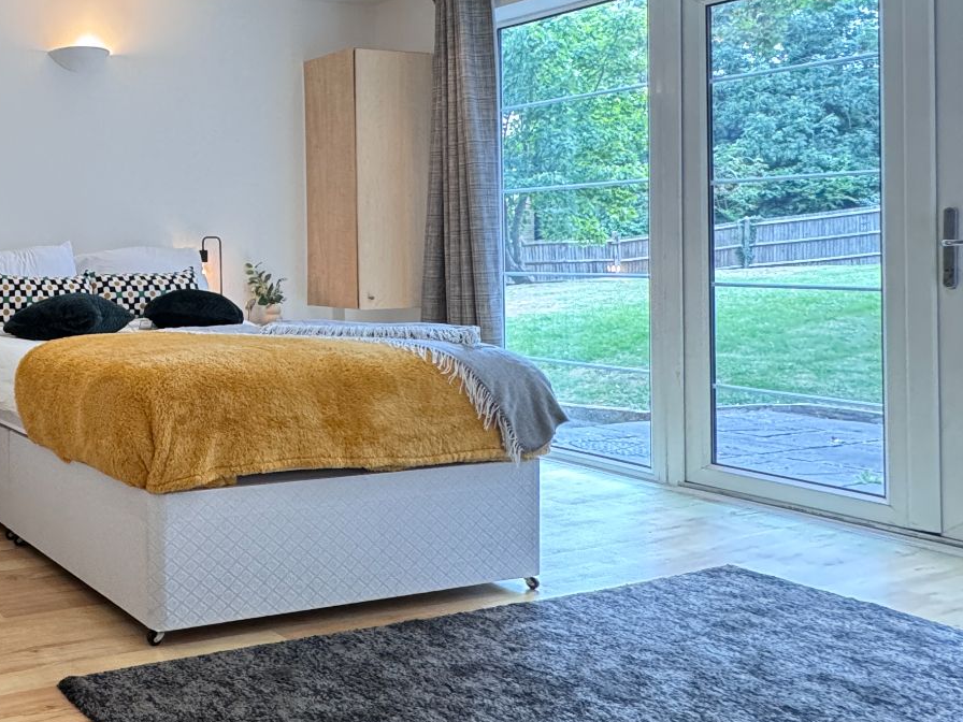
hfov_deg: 44.2
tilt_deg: +1.1
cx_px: -85
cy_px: 248
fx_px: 890
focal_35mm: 32
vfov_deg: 43.6
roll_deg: +0.9
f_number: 2.2
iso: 250
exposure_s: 1/100
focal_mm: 2.22
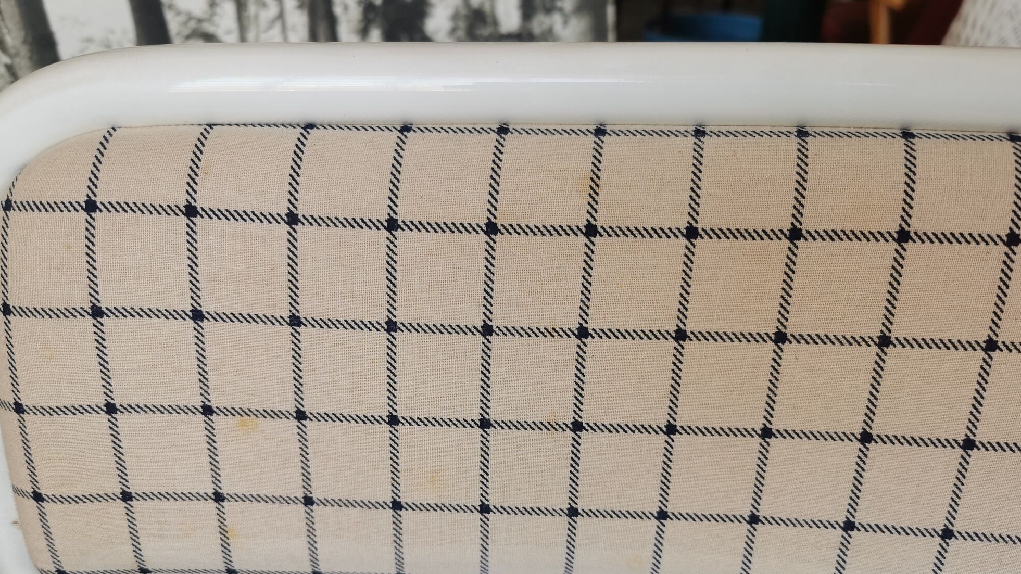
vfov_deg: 38.7
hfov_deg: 64.3
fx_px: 812
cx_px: 511
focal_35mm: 30
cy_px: 352
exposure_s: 1/120
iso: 64
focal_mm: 5.56
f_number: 1.6
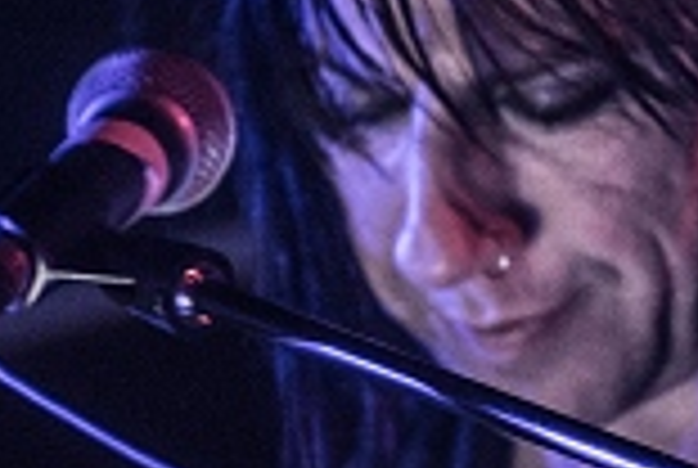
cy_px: 497
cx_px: 1058
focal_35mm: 859
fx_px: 16687
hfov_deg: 2.4
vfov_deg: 1.6
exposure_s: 1/100
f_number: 2.8
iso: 2000
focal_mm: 185
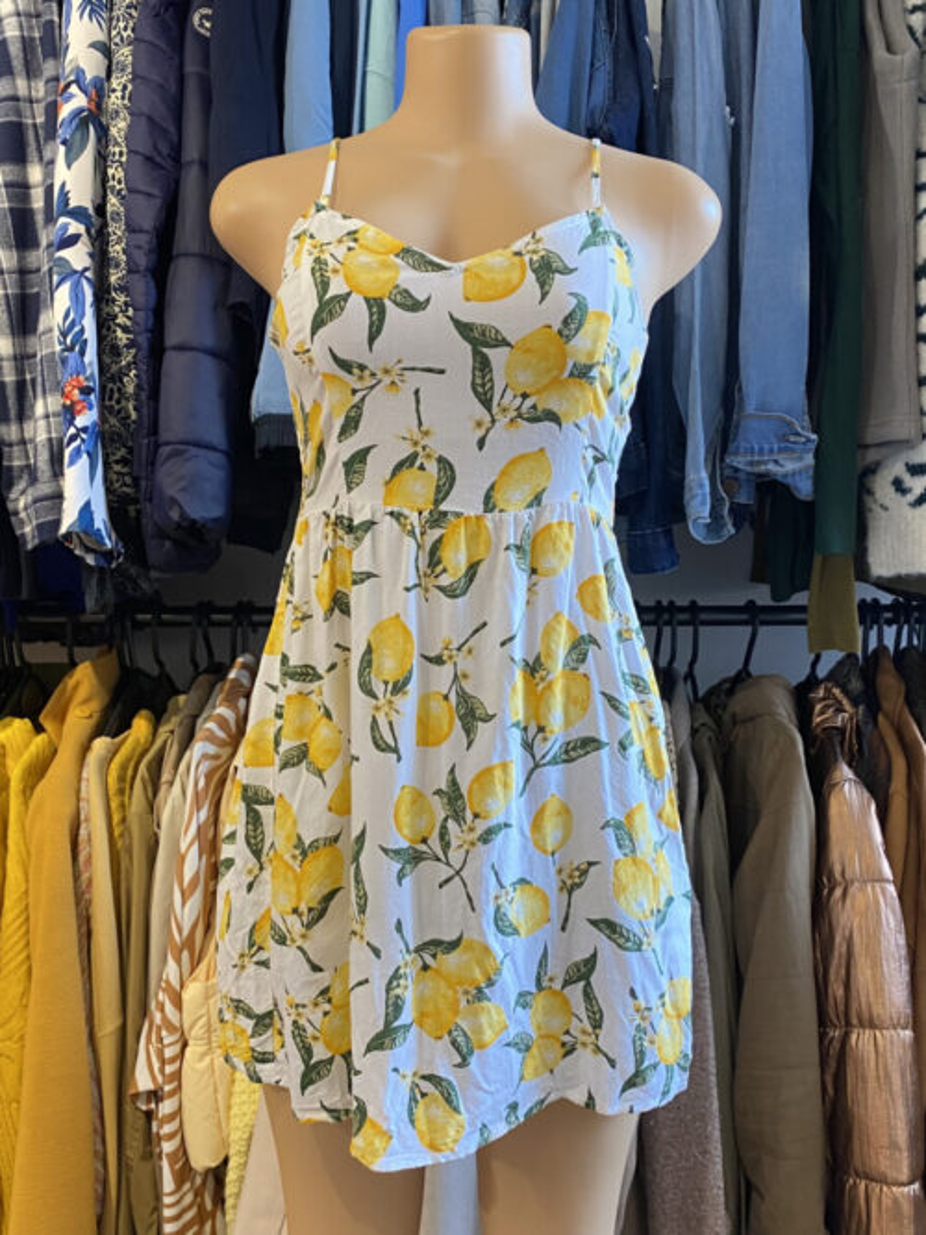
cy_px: 618
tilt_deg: -4.9
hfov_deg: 53.0
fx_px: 928
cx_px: 463
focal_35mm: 26
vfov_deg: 67.3
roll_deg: +1.1
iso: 160
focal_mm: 4.25
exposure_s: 1/50
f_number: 1.8
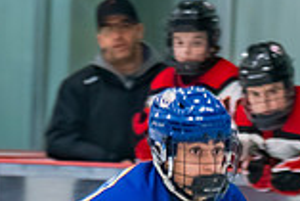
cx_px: 282
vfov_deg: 1.3
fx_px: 8841
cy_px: 367
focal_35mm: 1060
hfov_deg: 1.9
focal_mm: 150
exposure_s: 1/640
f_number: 2.8
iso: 1600
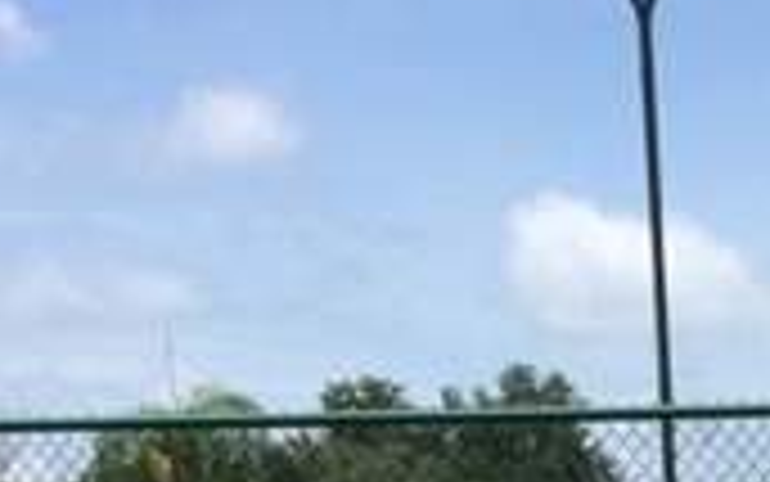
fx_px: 3233
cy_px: 842
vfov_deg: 8.2
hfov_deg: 12.9
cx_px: 1148
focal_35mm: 154
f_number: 2.4
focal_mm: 3.3
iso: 25
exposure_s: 1/1597
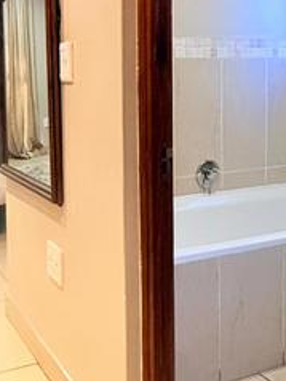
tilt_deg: -4.1
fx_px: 517
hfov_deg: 30.3
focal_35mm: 47
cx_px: 64
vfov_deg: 39.7
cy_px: 112
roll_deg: +1.1
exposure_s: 1/50
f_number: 2.2
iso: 500
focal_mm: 2.22
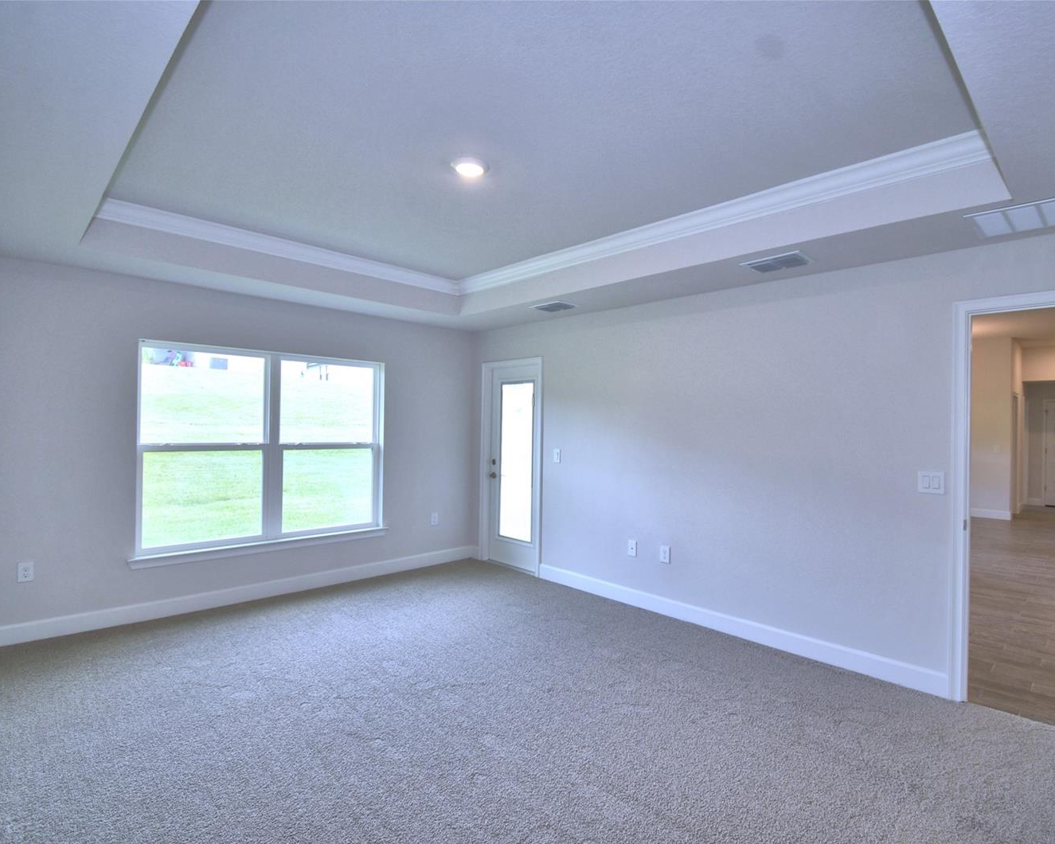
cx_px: 576
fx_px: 531
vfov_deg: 77.0
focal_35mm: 17
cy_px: 424
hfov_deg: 89.4
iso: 180
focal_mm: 10
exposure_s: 1/60
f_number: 4.5
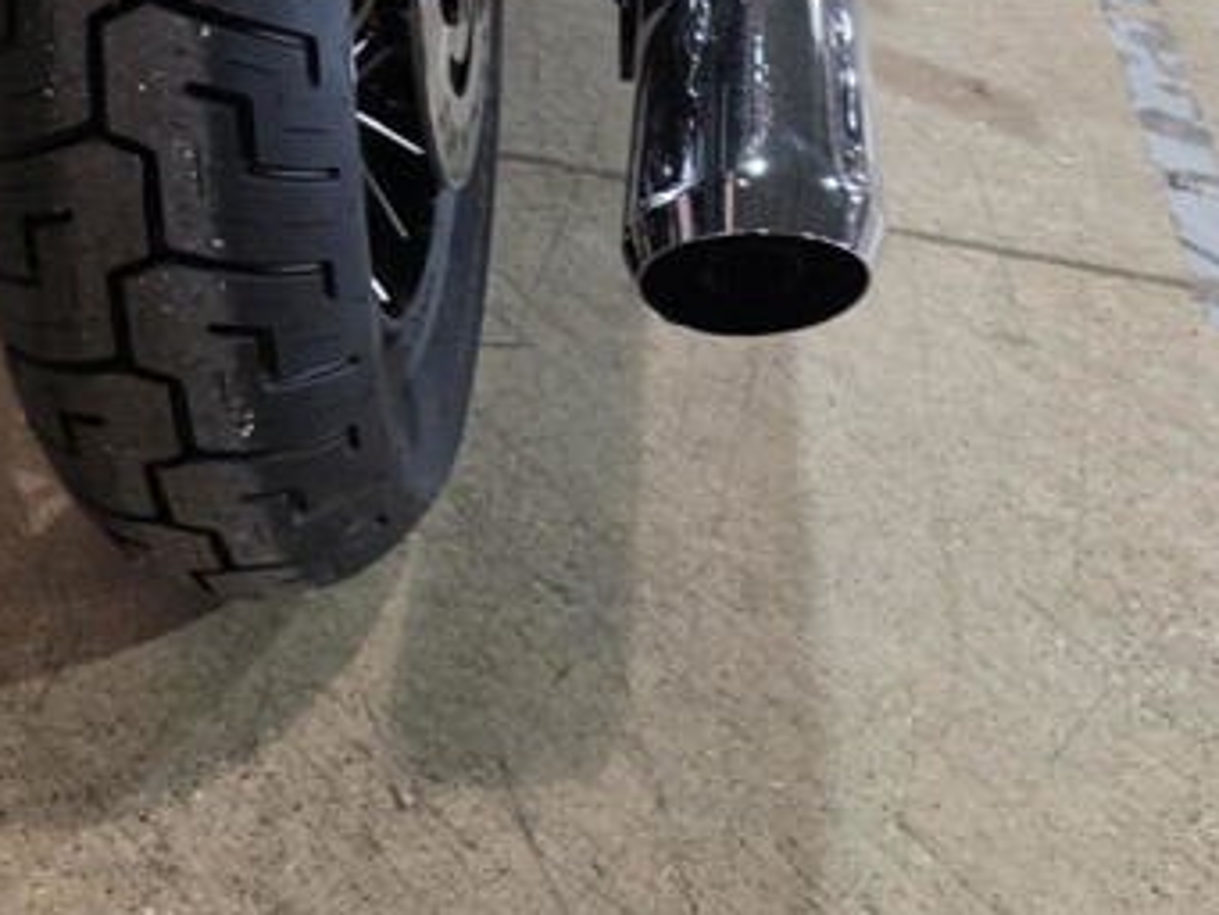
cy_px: -222
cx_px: 273
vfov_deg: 19.1
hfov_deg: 26.6
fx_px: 2536
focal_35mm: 72
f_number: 1.7
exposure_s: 1/120
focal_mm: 6.3
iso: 800
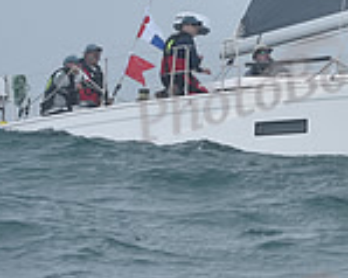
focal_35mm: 310
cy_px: -71
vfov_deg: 5.0
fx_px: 3191
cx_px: 586
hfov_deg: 6.1
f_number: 5
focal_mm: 85
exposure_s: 1/800
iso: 320
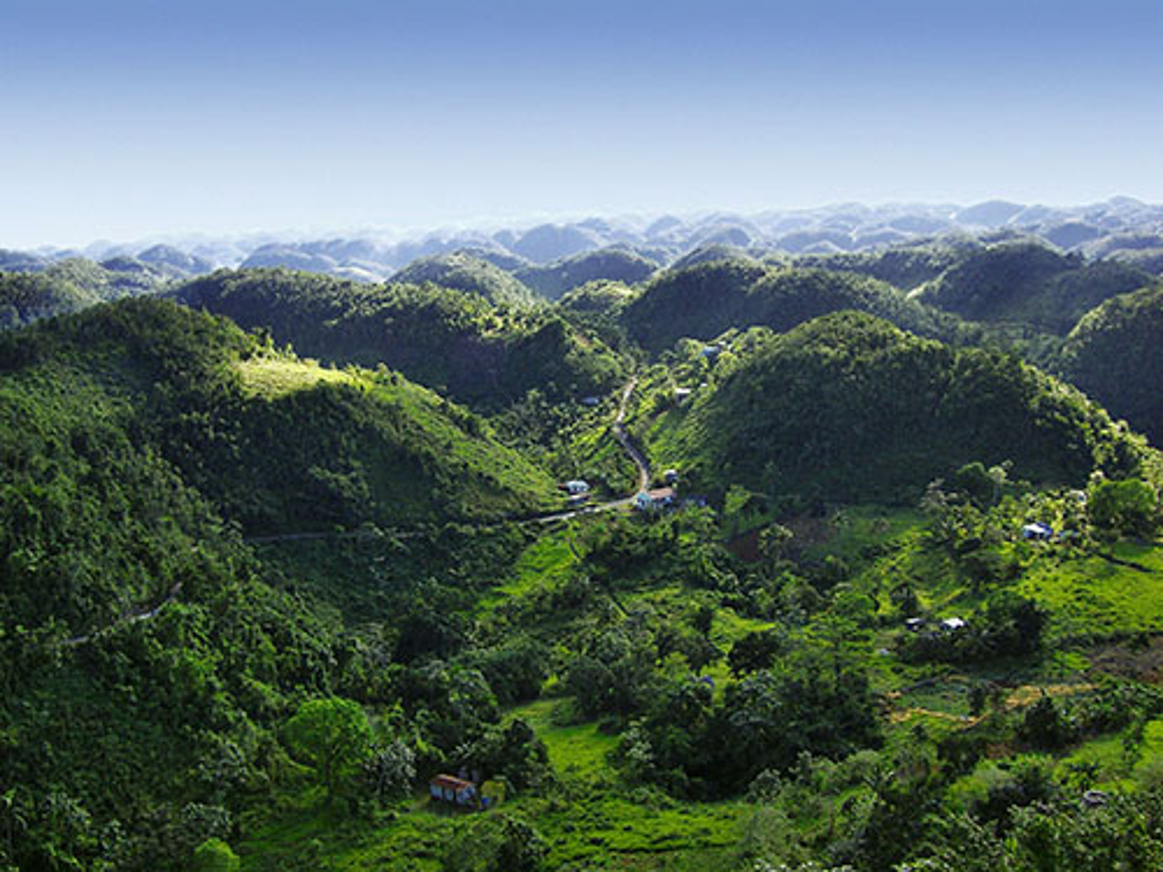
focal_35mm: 38
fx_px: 1277
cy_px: 436
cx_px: 582
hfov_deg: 49.0
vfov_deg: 37.7
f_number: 4.3
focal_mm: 6.2
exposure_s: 1/160
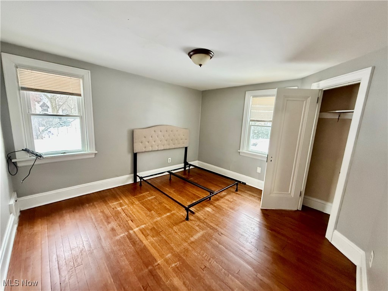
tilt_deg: -10.0
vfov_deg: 85.7
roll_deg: -2.7
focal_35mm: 14
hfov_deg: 102.1
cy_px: 146
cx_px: 194
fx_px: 157
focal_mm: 2.22
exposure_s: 1/60
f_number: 2.2
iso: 800
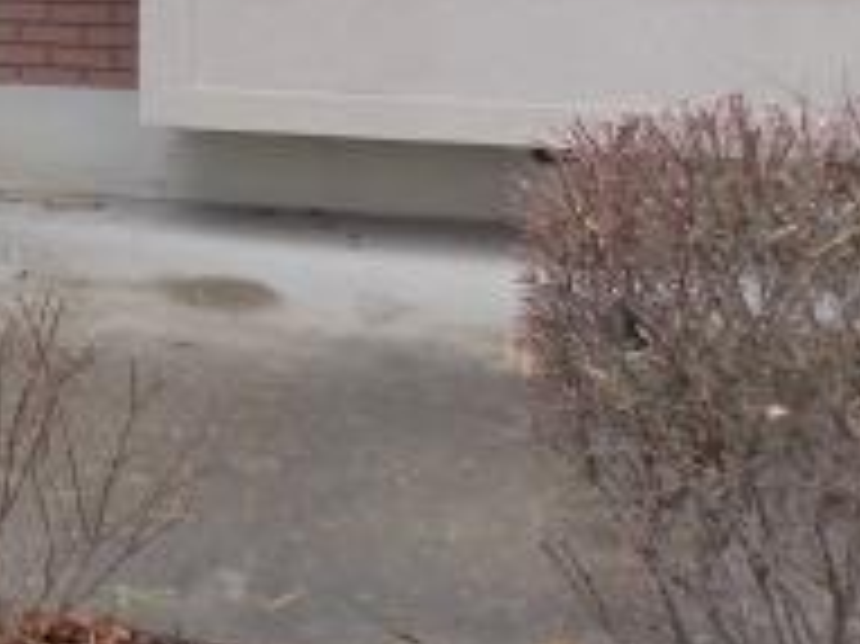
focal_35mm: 77
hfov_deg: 22.0
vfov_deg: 18.7
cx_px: -338
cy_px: 18
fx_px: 1912
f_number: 3.1
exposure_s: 1/50
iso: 80
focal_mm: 4
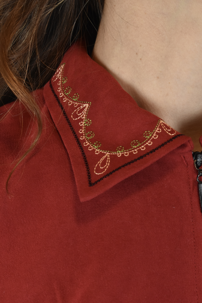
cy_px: 152
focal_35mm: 82
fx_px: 694
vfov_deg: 24.6
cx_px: 101
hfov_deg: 16.6
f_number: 13
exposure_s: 1/60
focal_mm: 55
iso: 1600
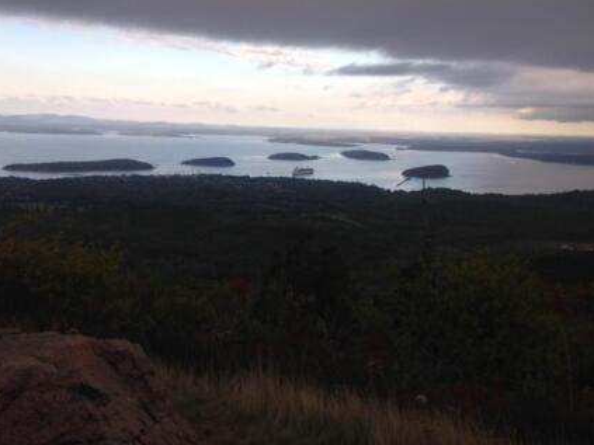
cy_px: 237
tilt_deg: -11.8
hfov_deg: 47.8
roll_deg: -0.4
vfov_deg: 36.8
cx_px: 322
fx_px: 669
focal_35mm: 39
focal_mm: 4.12
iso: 50
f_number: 2.4
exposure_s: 1/452
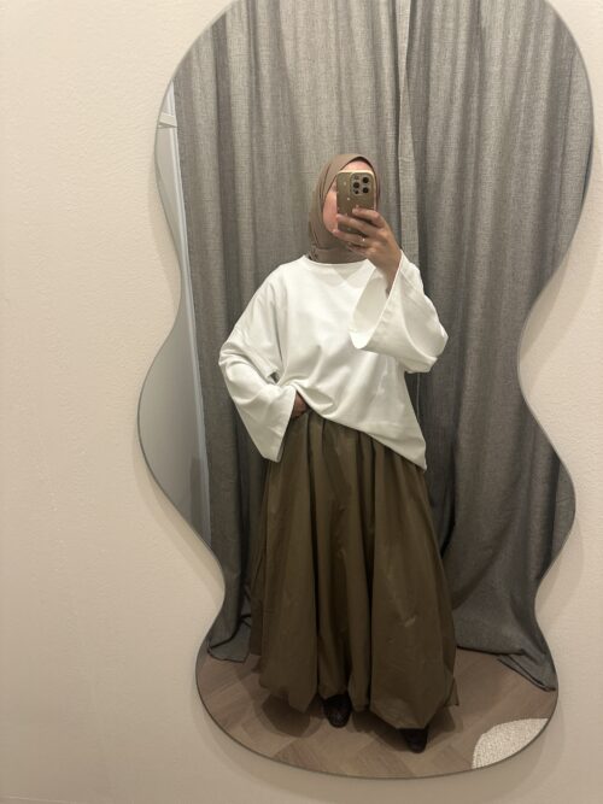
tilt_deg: -19.6
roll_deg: +1.7
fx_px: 558
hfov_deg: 56.8
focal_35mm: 24
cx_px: 302
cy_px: 402
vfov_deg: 71.6
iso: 320
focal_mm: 6.86
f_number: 1.78
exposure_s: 1/60
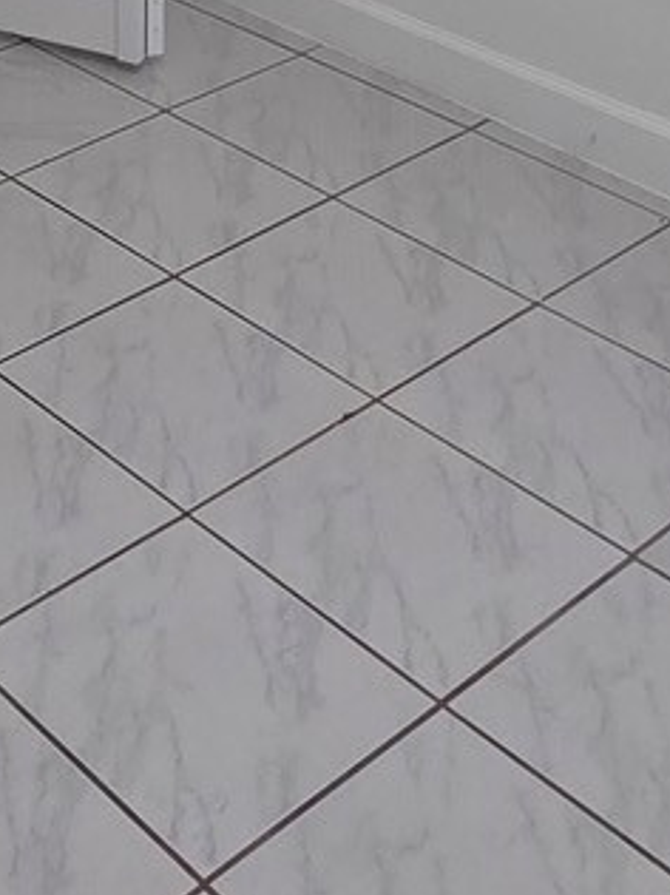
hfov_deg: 20.8
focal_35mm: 66
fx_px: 1704
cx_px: -128
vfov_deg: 23.5
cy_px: -446
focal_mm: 2.2
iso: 125
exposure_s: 1/120
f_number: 2.2
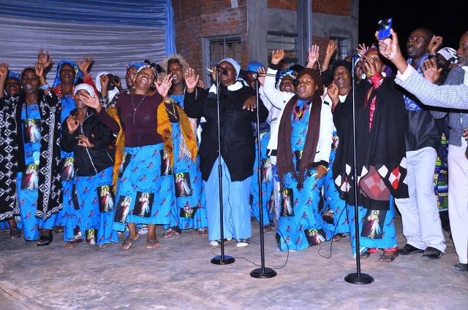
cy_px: 155
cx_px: 234
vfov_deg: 28.9
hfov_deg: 42.4
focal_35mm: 46
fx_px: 604
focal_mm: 31
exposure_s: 1/50
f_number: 13
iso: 320
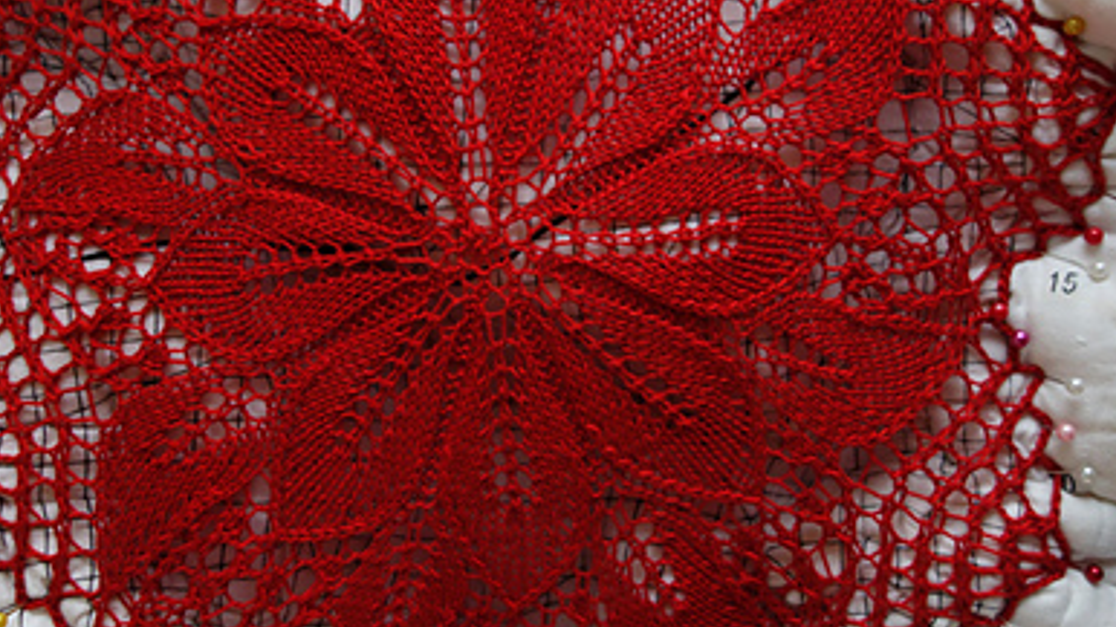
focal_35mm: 38
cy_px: 261
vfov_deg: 31.1
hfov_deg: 52.8
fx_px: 1124
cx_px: 541
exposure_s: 1/60
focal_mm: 10.4
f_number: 1.8
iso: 800
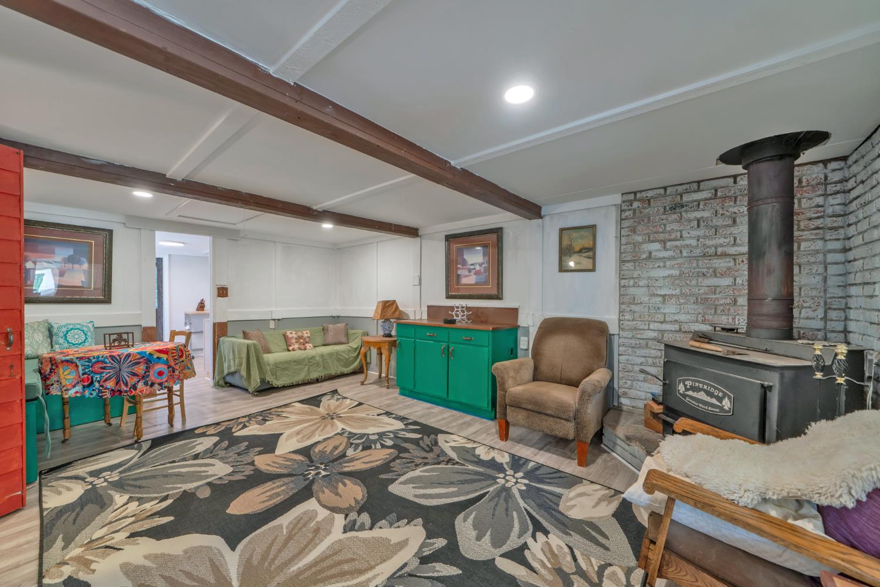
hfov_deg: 108.3
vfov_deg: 85.4
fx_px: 318
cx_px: 440
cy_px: 294
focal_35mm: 13
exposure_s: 1/6
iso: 320
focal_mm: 13
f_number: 6.3
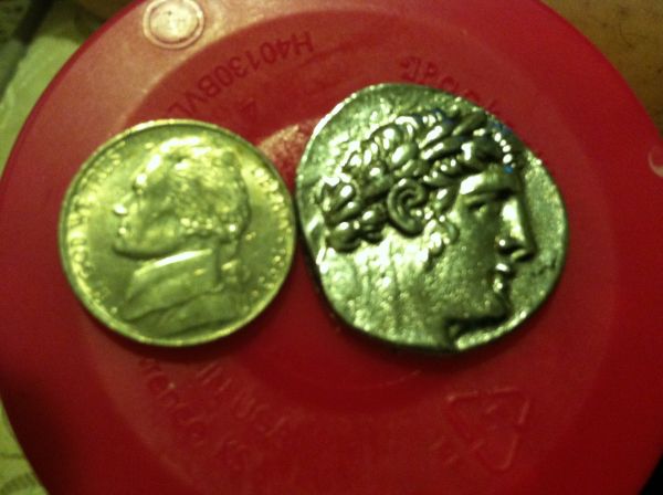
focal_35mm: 35
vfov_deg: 40.6
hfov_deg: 52.7
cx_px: 332
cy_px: 248
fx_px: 669
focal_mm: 3.85
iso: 500
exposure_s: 1/15
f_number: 2.8
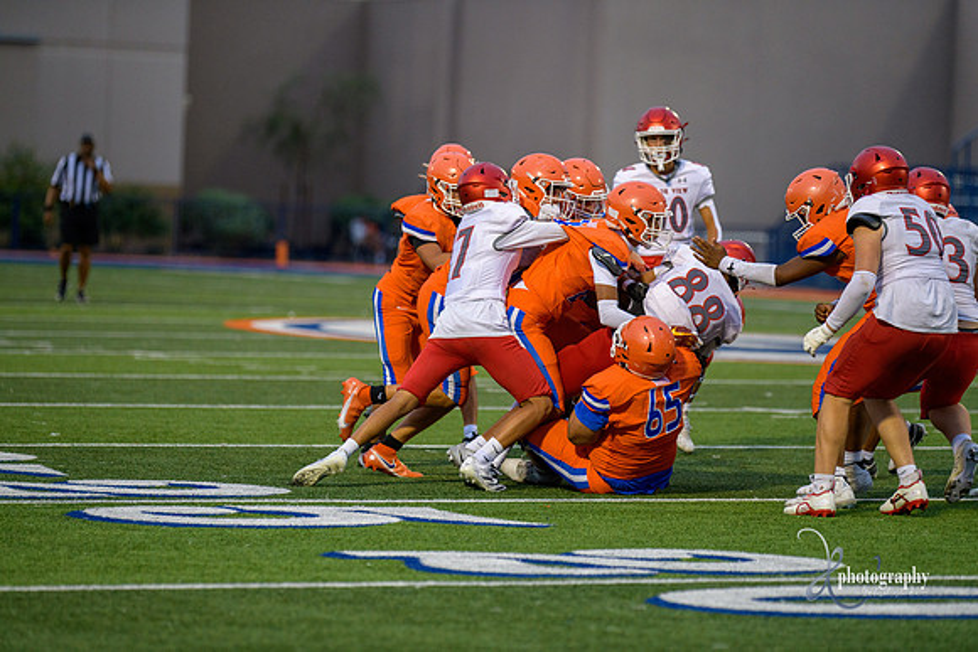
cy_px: 326
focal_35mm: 210
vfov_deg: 6.5
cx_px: 489
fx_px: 5706
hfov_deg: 9.8
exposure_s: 1/1250
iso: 640
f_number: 2.8
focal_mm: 210
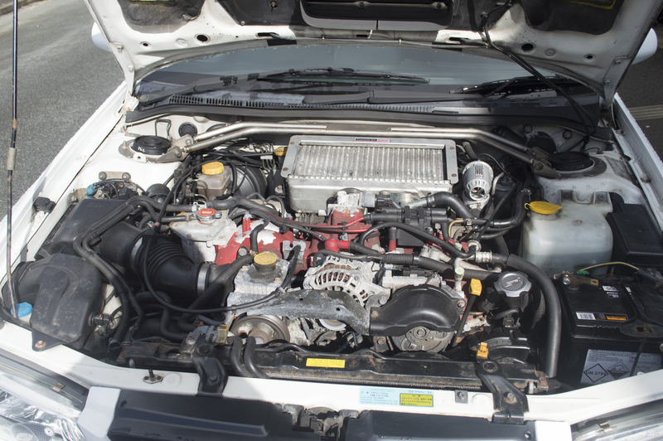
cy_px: 220
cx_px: 332
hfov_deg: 57.3
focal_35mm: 33
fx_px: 607
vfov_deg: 39.9
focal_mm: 22
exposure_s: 1/200
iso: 100
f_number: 7.1
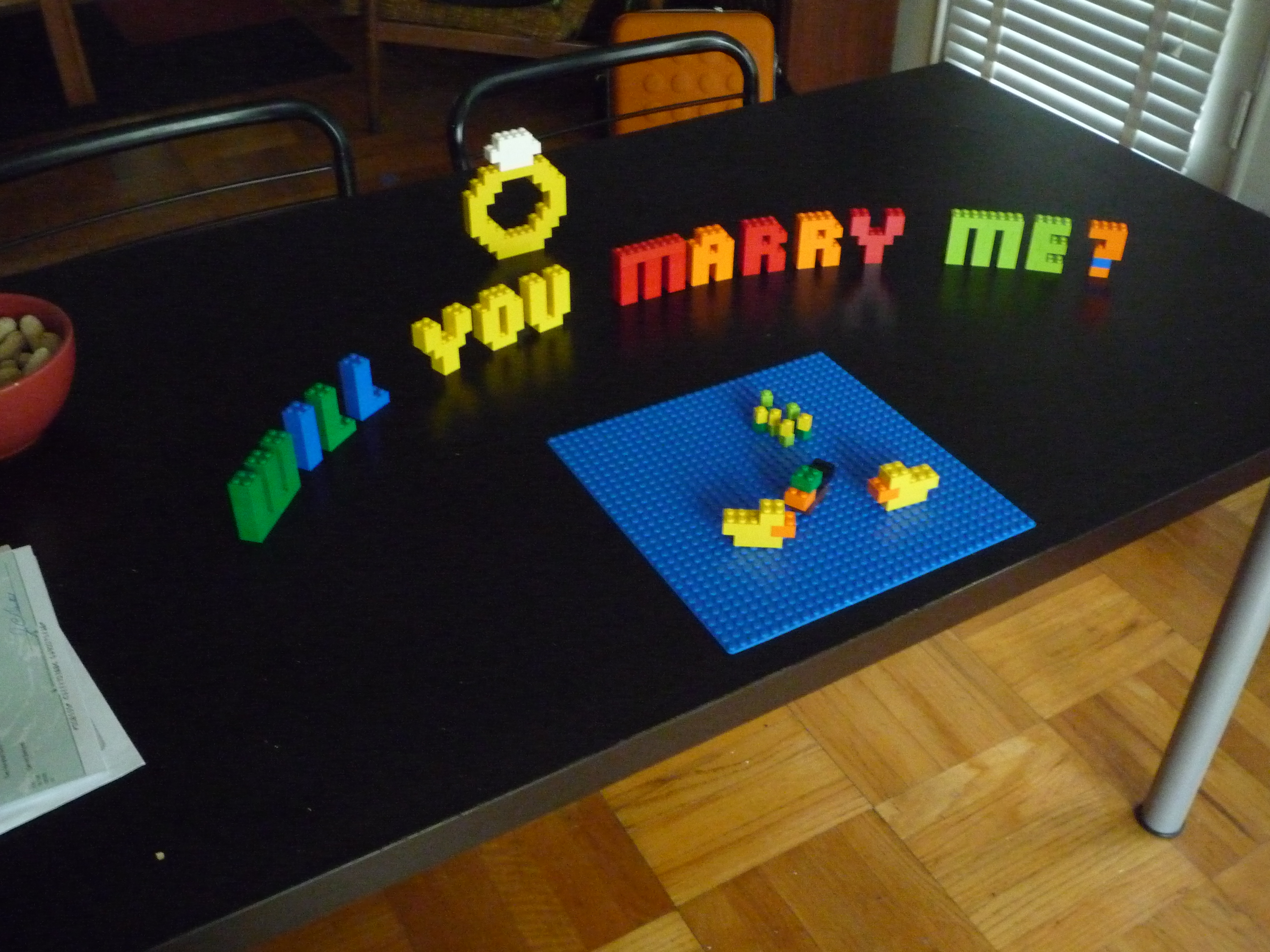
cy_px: 476
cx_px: 635
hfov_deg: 51.4
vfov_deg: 39.7
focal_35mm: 36
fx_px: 1321
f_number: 3.8
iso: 800
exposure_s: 1/8
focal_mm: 6.3
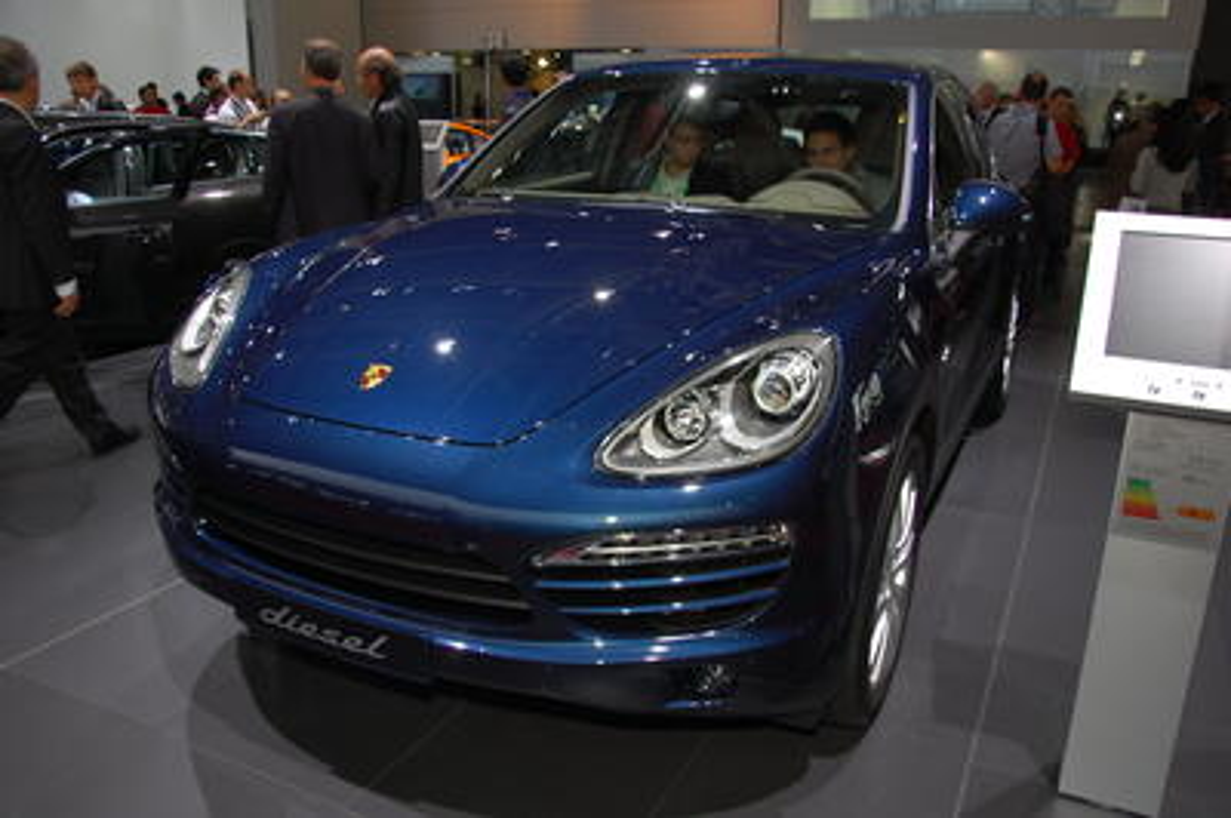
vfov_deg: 47.9
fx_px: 922
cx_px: 616
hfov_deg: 67.4
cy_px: 409
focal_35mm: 27
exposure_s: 1/100
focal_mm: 18
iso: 200
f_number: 5
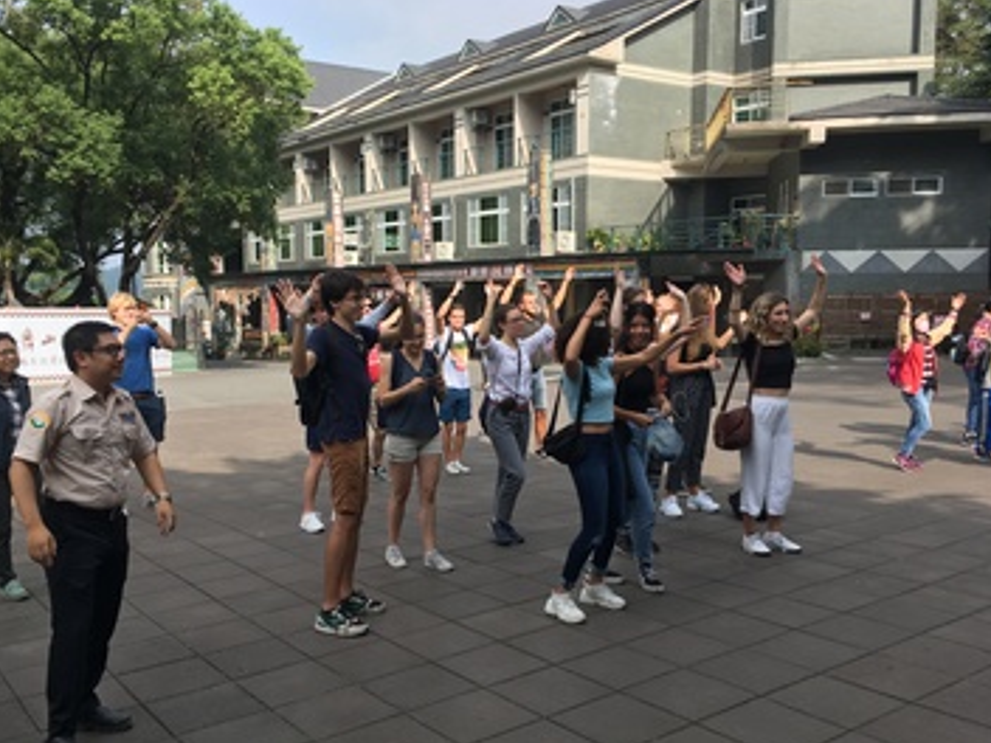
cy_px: 394
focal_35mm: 33
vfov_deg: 42.9
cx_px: 450
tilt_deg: -5.7
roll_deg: +0.5
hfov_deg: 55.3
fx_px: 945
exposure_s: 1/587
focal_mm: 4.15
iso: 25
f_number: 2.2
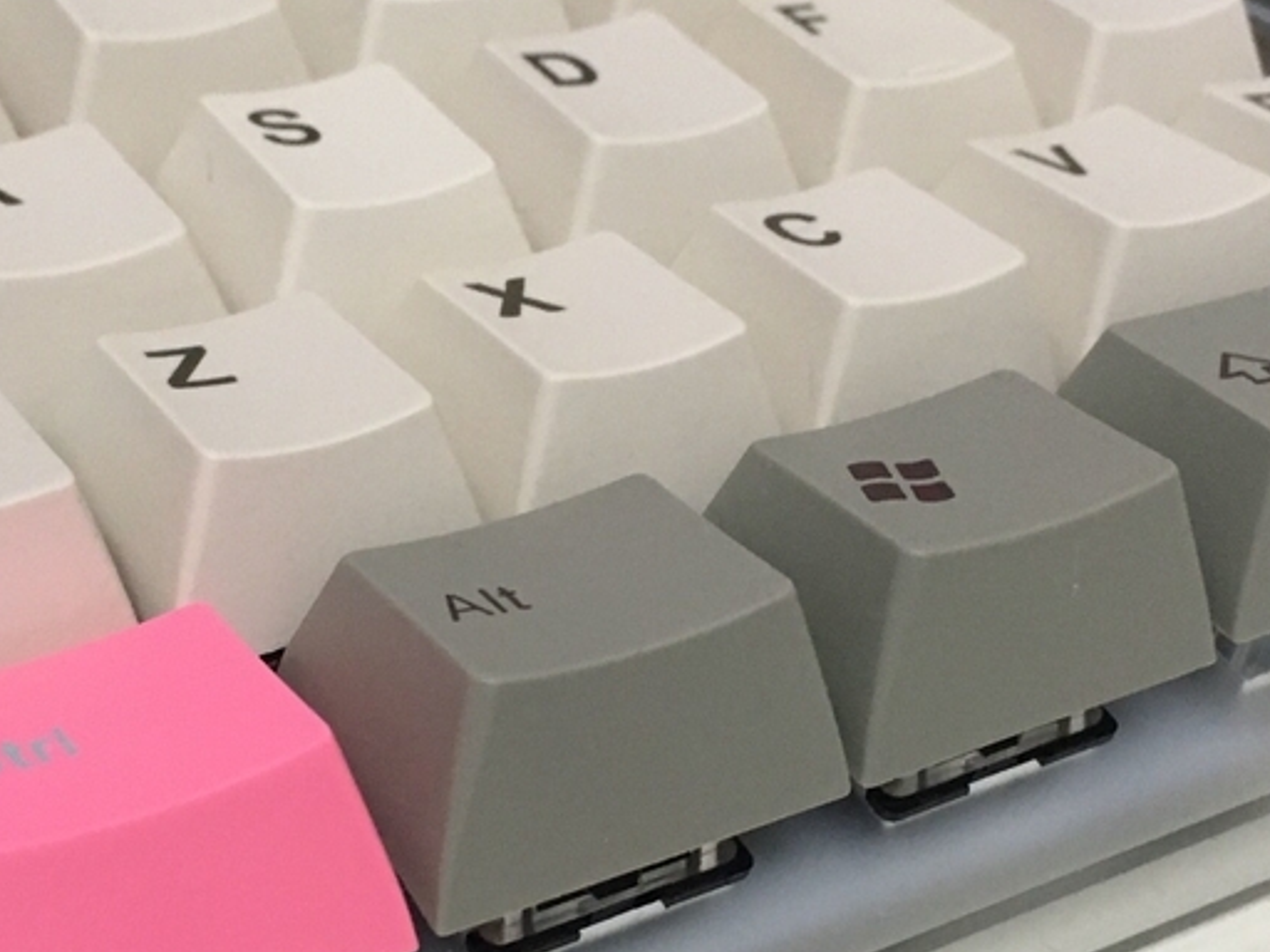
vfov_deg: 21.6
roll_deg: -8.0
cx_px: 548
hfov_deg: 28.5
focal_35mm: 68
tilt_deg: -38.4
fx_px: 2495
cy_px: 493
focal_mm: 4.15
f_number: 2.2
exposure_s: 1/33
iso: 200
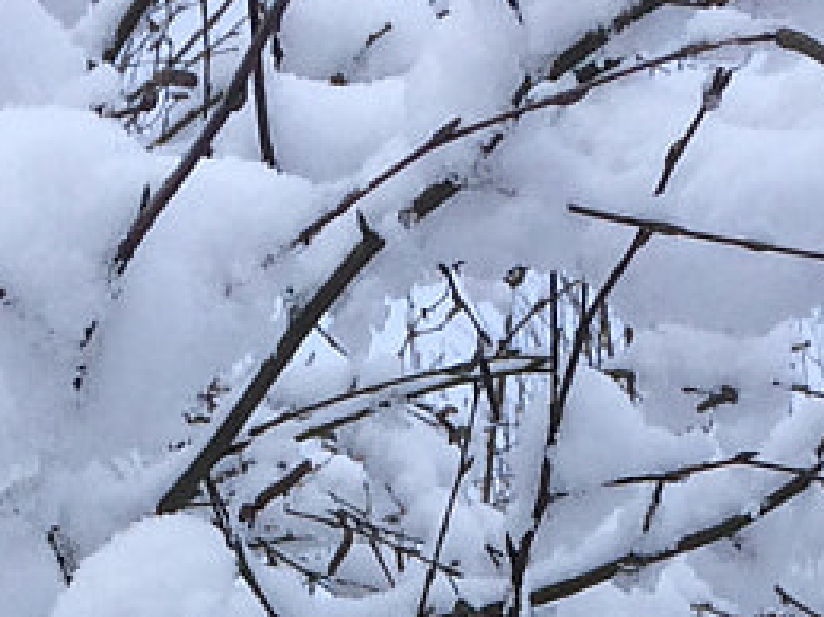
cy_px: 1657
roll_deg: +0.4
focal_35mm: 179
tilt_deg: +10.1
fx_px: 4259
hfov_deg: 11.0
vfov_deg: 7.5
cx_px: 487
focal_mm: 4.15
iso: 32
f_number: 2.2
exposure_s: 1/774
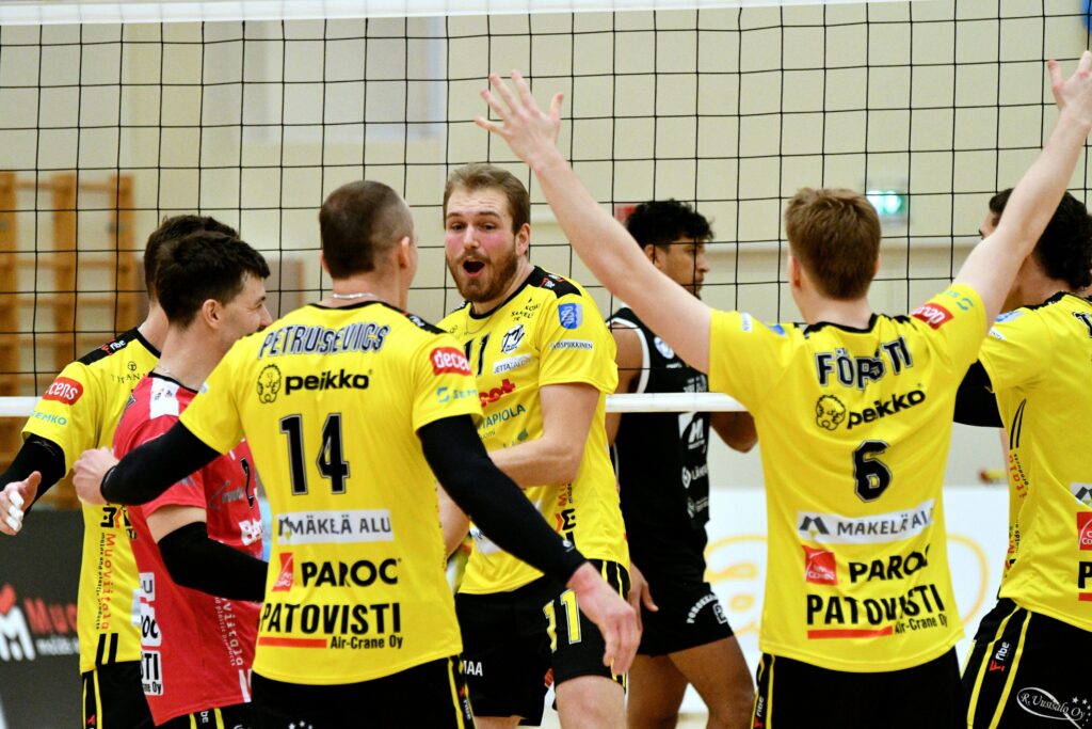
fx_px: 8403
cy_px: 364
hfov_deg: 7.4
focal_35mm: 277
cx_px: 546
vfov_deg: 5.0
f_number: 4
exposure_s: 1/500
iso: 4500
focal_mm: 185
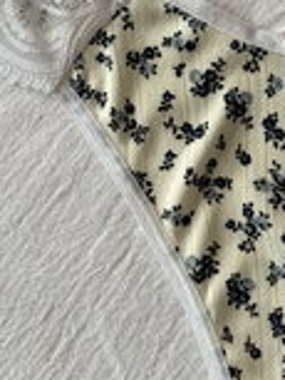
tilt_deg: -83.1
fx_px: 1831
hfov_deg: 8.8
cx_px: 322
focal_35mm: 167
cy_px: -73
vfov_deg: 11.6
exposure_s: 1/79
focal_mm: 6.76
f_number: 1.78
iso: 100
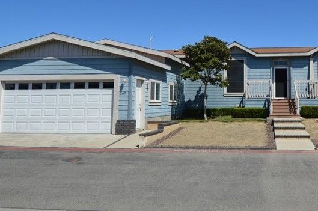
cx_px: 236
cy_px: 78
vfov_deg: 40.7
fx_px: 282
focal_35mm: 32
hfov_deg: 56.2
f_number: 9
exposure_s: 1/320
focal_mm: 11
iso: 100
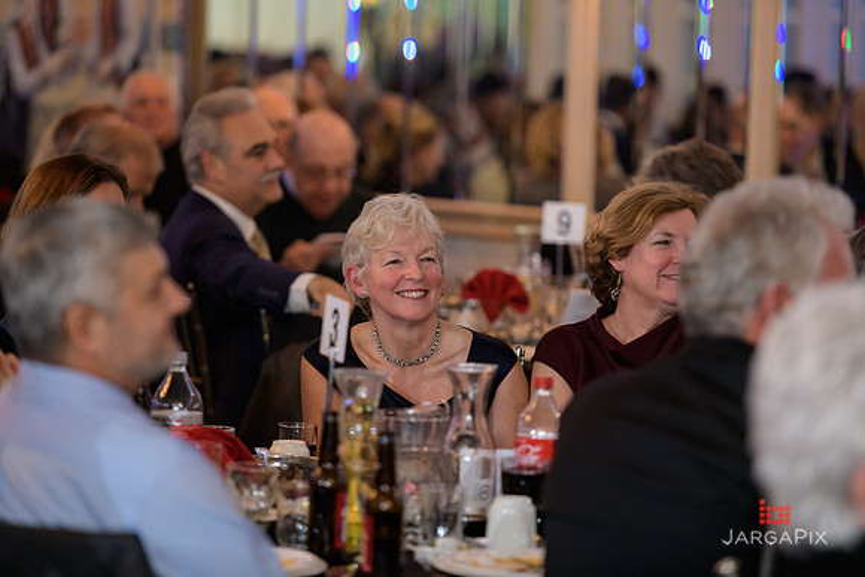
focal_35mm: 175
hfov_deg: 11.7
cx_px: 432
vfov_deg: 7.9
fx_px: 4206
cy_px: 288
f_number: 3.2
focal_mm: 175
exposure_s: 1/125
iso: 1000
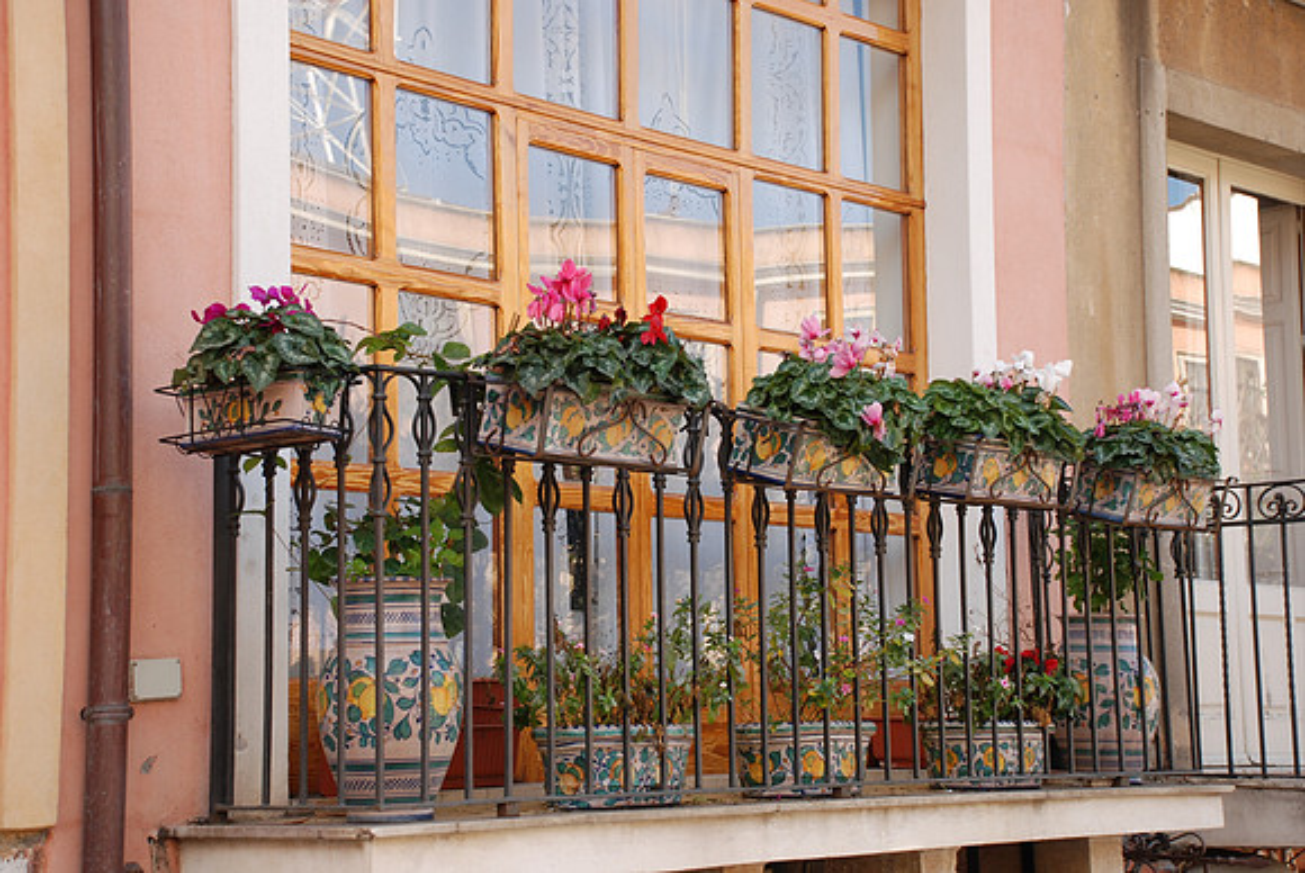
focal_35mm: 60
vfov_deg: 22.7
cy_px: 436
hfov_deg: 33.4
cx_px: 652
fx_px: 2177
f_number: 5
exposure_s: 1/100
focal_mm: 40
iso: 160
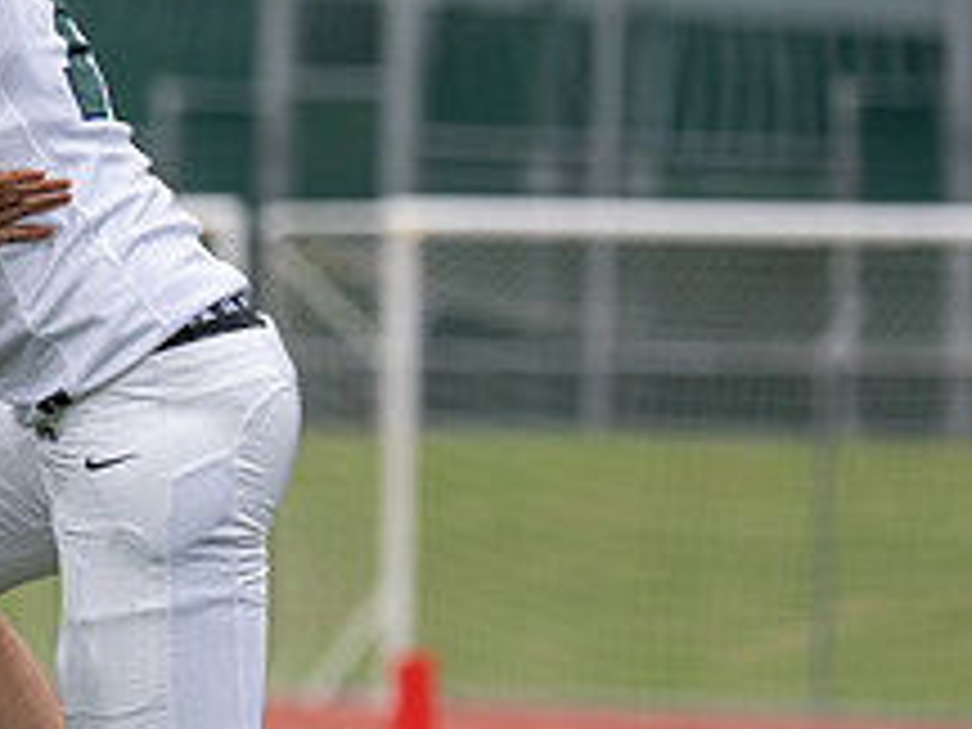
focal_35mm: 567
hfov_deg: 3.5
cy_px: 543
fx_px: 15921
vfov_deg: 2.6
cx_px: -490
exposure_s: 1/1250
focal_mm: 145
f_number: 2.8
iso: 250
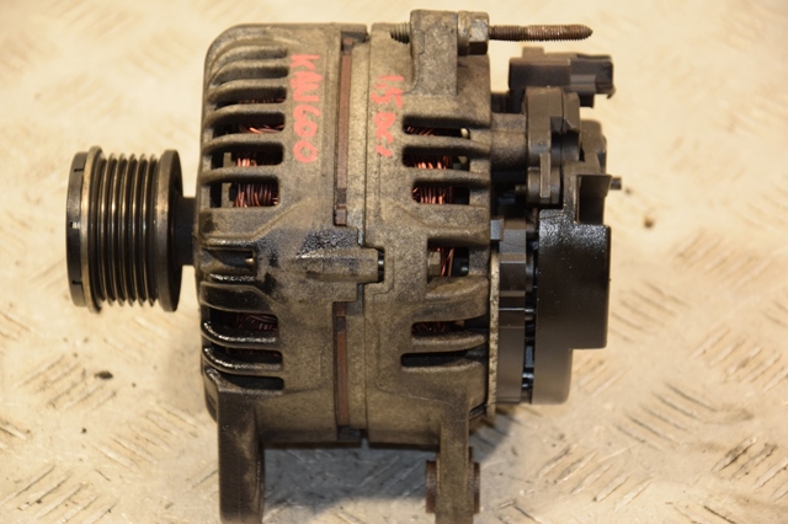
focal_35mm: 128
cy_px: 262
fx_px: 2789
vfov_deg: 10.7
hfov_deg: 16.1
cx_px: 394
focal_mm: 85
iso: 800
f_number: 5.6
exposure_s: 1/100
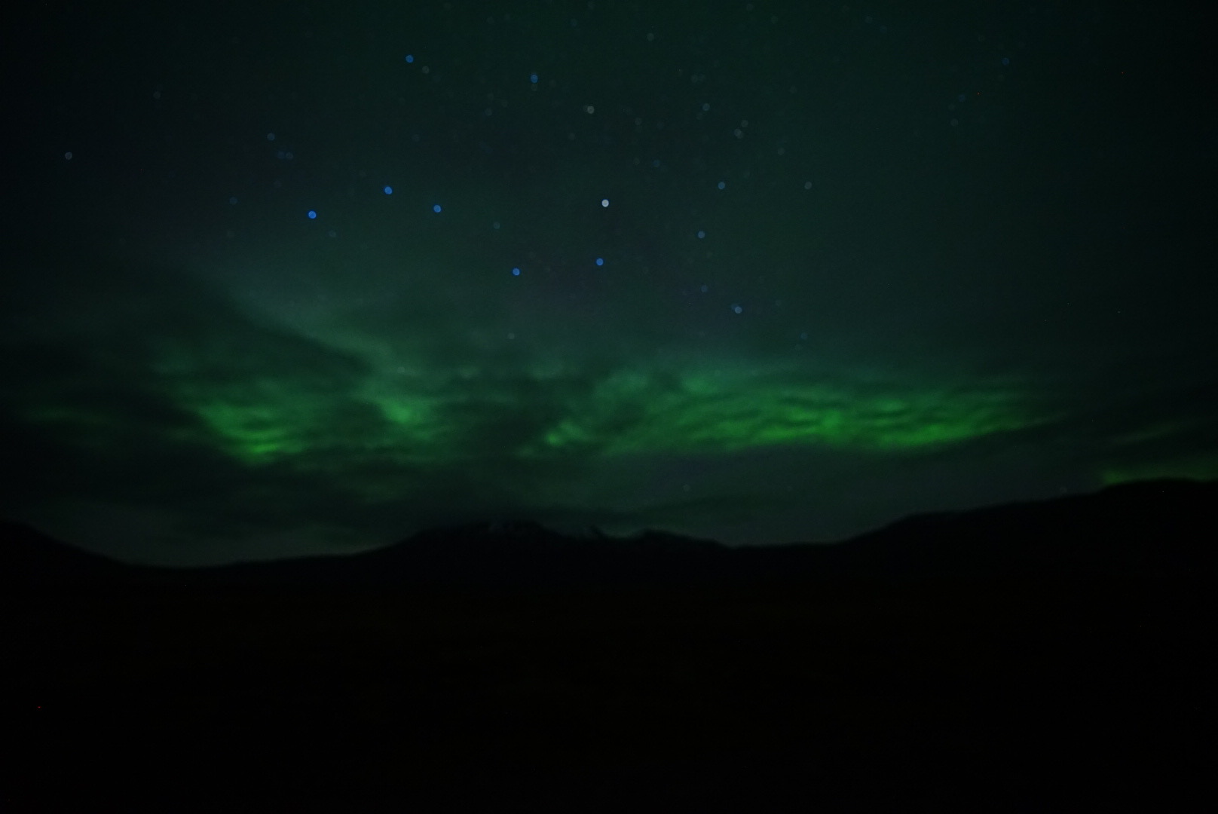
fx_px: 576
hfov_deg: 93.2
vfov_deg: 70.5
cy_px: 407
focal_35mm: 17
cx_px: 609
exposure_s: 10
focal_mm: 17
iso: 3200
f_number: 2.8
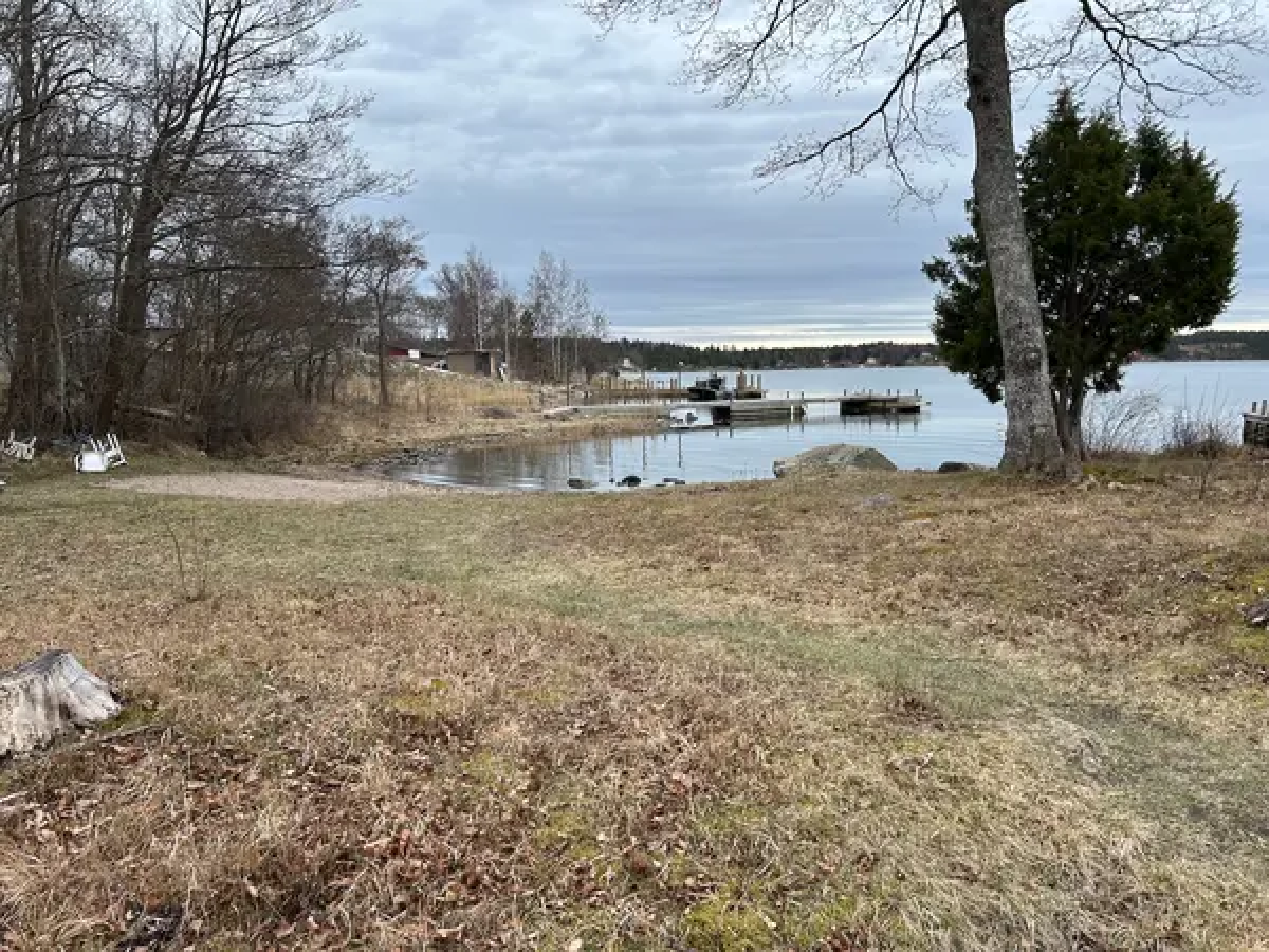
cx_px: 634
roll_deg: +1.9
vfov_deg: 53.1
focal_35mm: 26
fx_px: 953
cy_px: 476
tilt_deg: -6.5
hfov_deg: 67.3
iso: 50
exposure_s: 1/1901
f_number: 1.5
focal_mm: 5.7
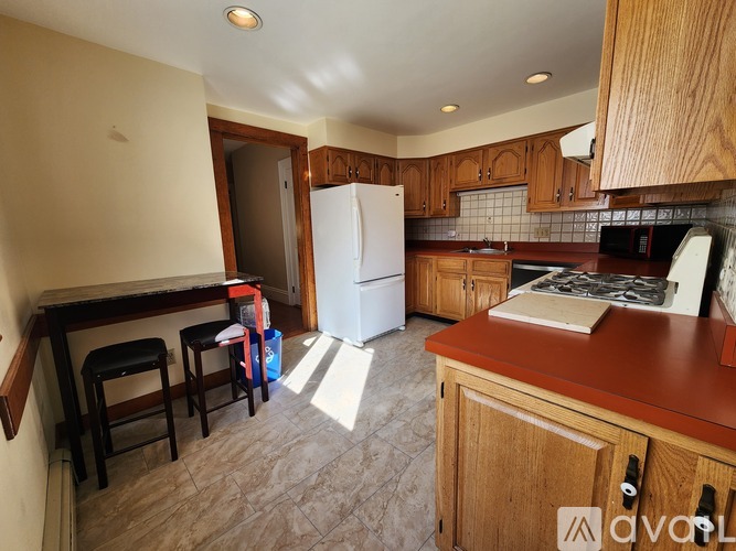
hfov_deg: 106.2
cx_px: 368
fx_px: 276
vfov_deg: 89.9
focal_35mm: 13
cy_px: 276
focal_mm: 2.2
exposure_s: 1/120
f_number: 2.2
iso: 100
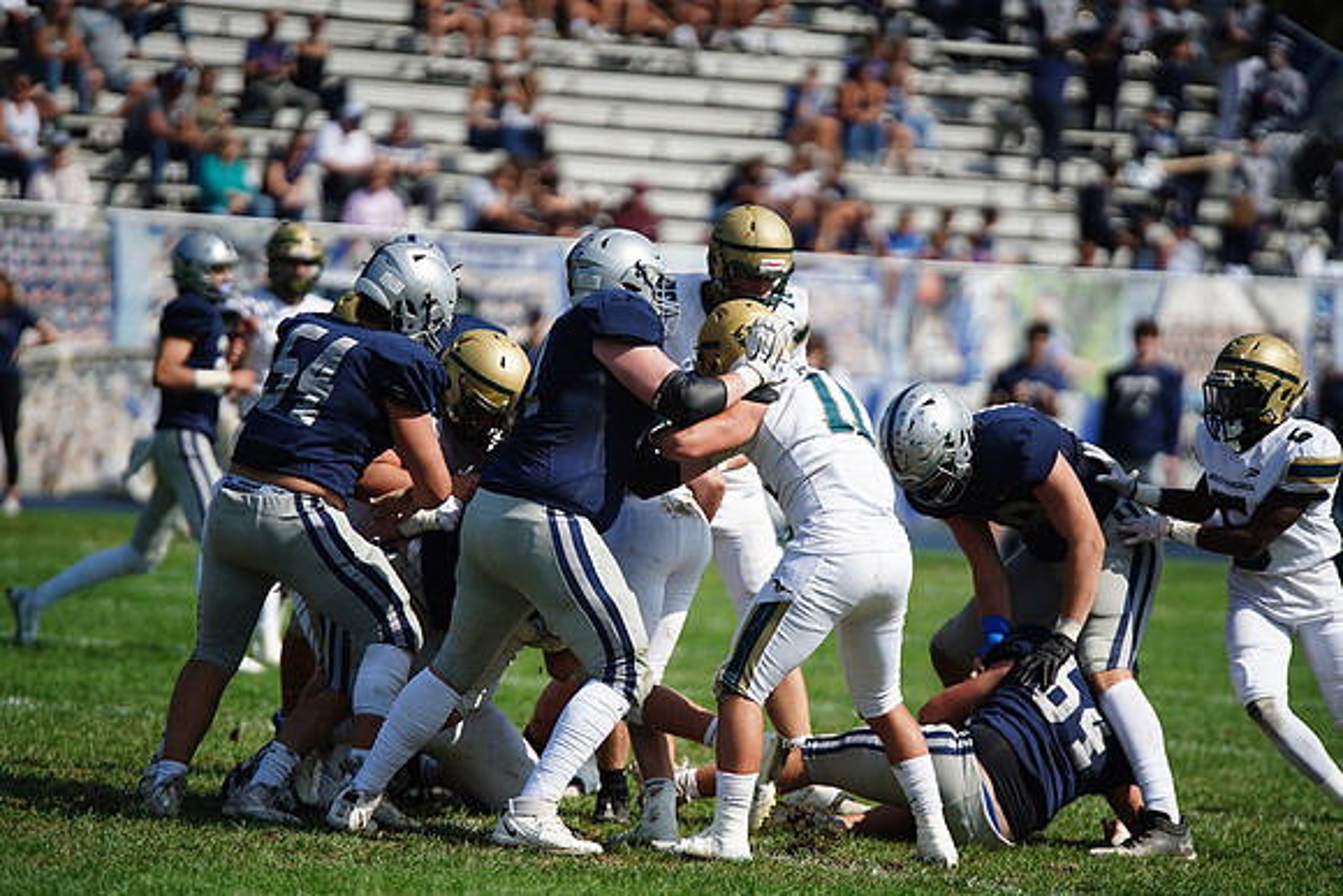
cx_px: 672
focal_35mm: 300
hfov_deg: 6.9
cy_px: 448
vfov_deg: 4.6
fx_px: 11194
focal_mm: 300
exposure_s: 1/6400
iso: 400
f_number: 2.8
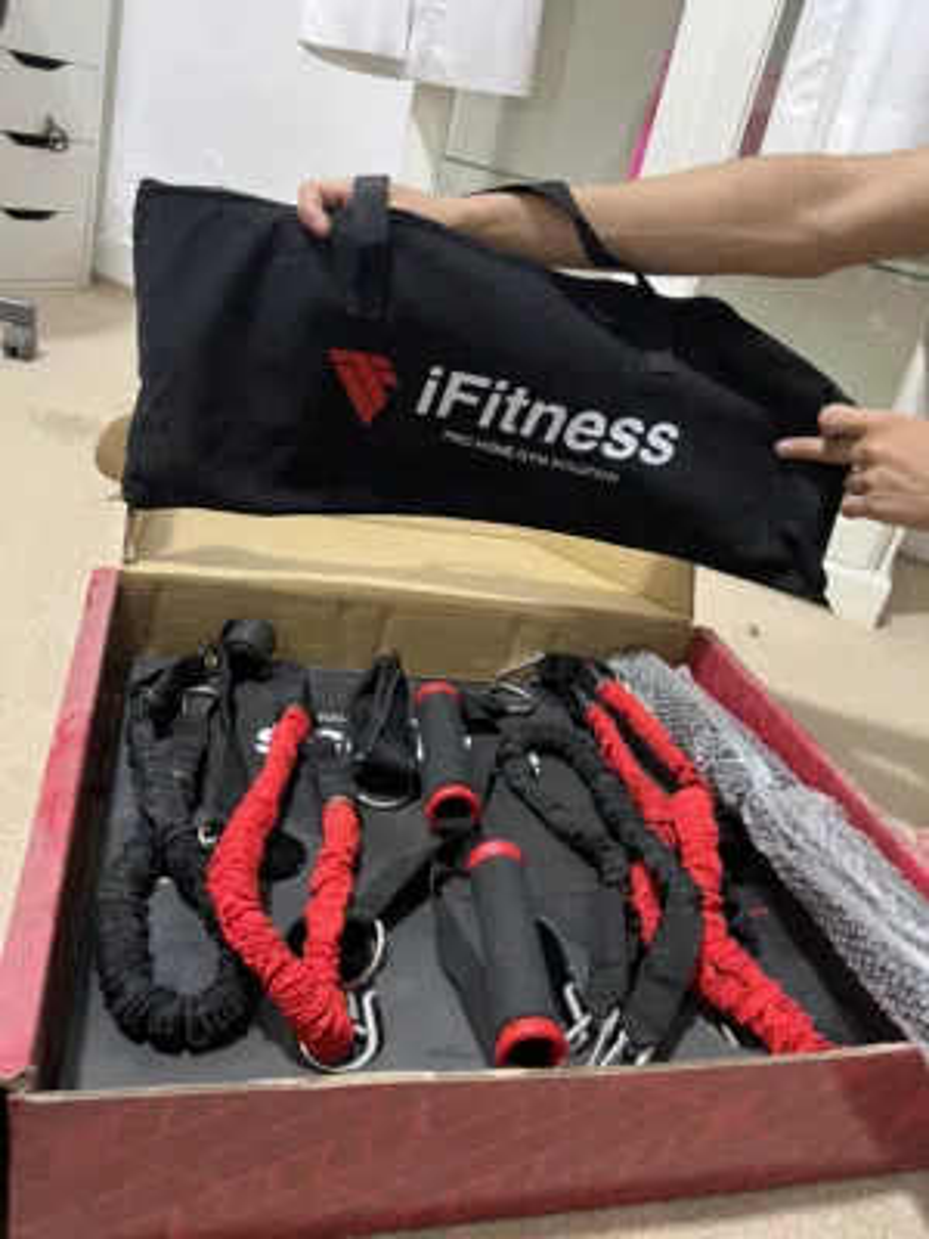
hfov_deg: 53.1
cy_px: 620
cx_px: 464
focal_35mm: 26
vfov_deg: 67.3
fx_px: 930
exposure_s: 1/40
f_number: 1.5
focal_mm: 5.7
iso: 400
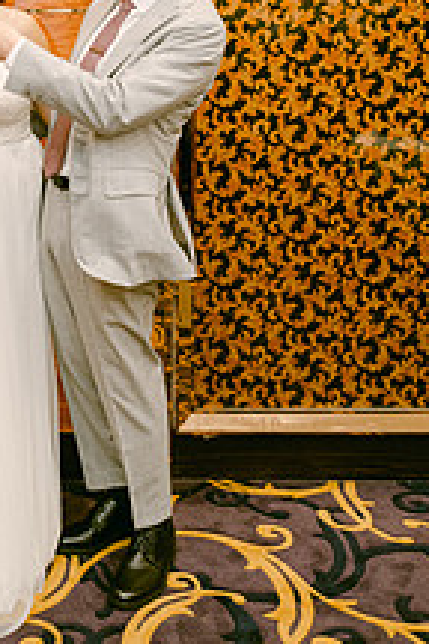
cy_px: 113
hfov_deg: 25.6
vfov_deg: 37.9
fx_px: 894
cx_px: 0
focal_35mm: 50
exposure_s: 1/125
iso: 800
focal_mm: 16
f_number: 2.8
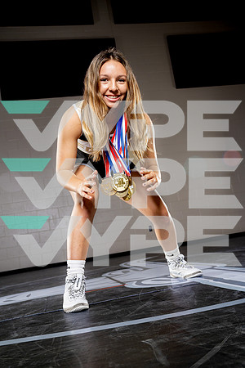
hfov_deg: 36.9
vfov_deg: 53.1
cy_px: 184
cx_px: 122
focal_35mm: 36
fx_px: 367
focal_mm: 36
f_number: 5.6
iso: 320
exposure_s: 1/250
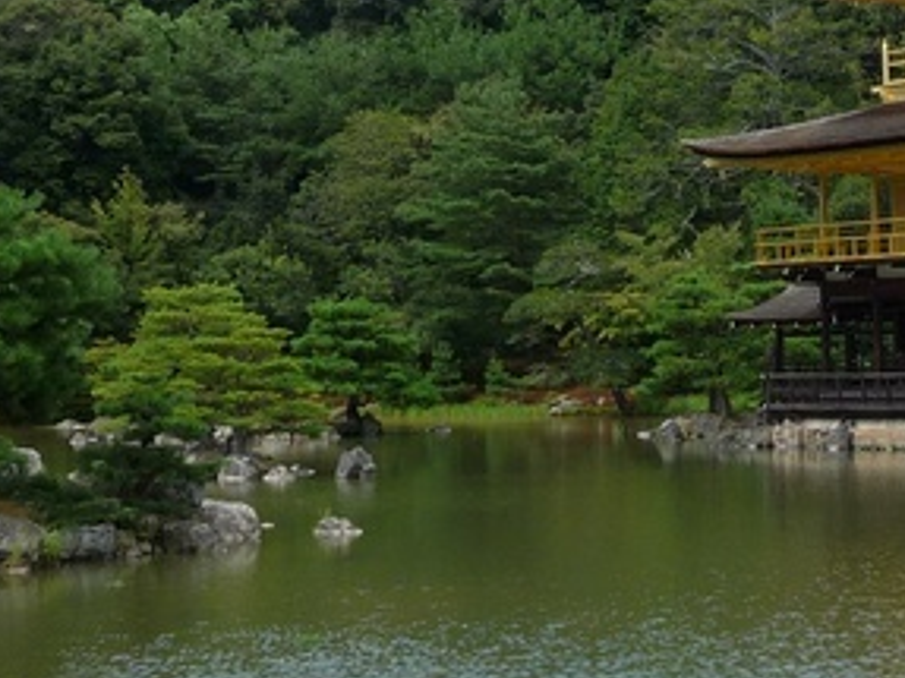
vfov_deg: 13.9
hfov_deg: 18.0
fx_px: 2744
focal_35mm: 105
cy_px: 36
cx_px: 1031
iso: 100
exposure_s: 1/640
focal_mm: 5.3
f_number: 3.5
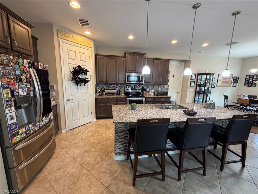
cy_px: 97
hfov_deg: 102.1
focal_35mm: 14
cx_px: 129
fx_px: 104
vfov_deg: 85.7
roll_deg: -0.9
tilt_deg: -9.2
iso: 400
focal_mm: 2.22
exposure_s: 1/60
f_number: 2.2
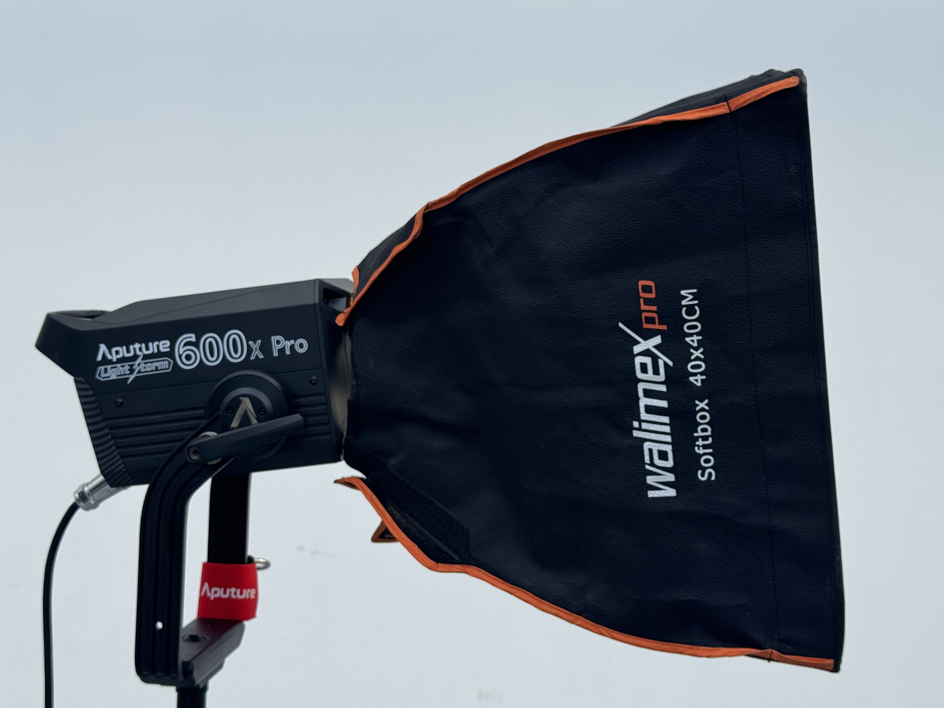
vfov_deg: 27.5
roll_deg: -0.1
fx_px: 1445
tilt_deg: -2.7
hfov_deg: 36.2
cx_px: 475
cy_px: 356
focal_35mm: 53
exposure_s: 1/593
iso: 64
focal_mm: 6.76
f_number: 1.78
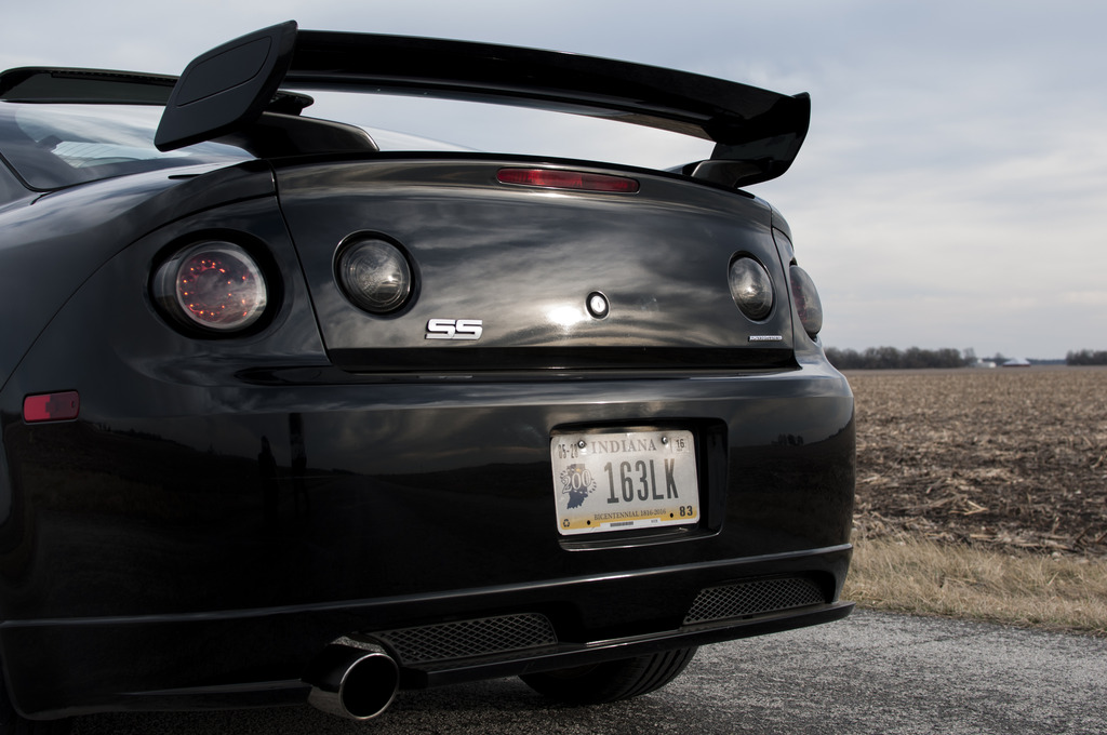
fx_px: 1612
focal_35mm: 52
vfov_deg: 25.7
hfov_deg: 37.9
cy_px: 368
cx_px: 554
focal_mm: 35
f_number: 5
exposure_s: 1/100
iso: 100
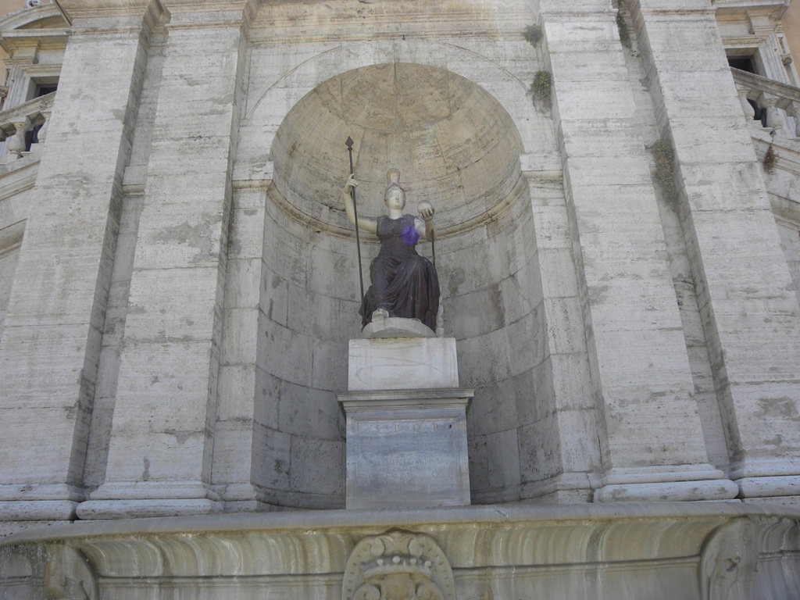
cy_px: 300
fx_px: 670
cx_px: 400
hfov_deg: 61.7
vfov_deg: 48.2
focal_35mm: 29
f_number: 4
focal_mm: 5.2
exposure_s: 1/196
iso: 64
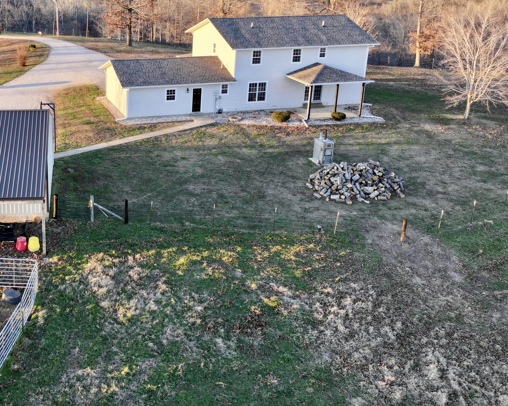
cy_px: 160
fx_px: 632
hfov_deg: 41.8
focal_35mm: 42
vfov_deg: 35.5
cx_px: 98
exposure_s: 1/500
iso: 410
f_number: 2.8
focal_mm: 12.29
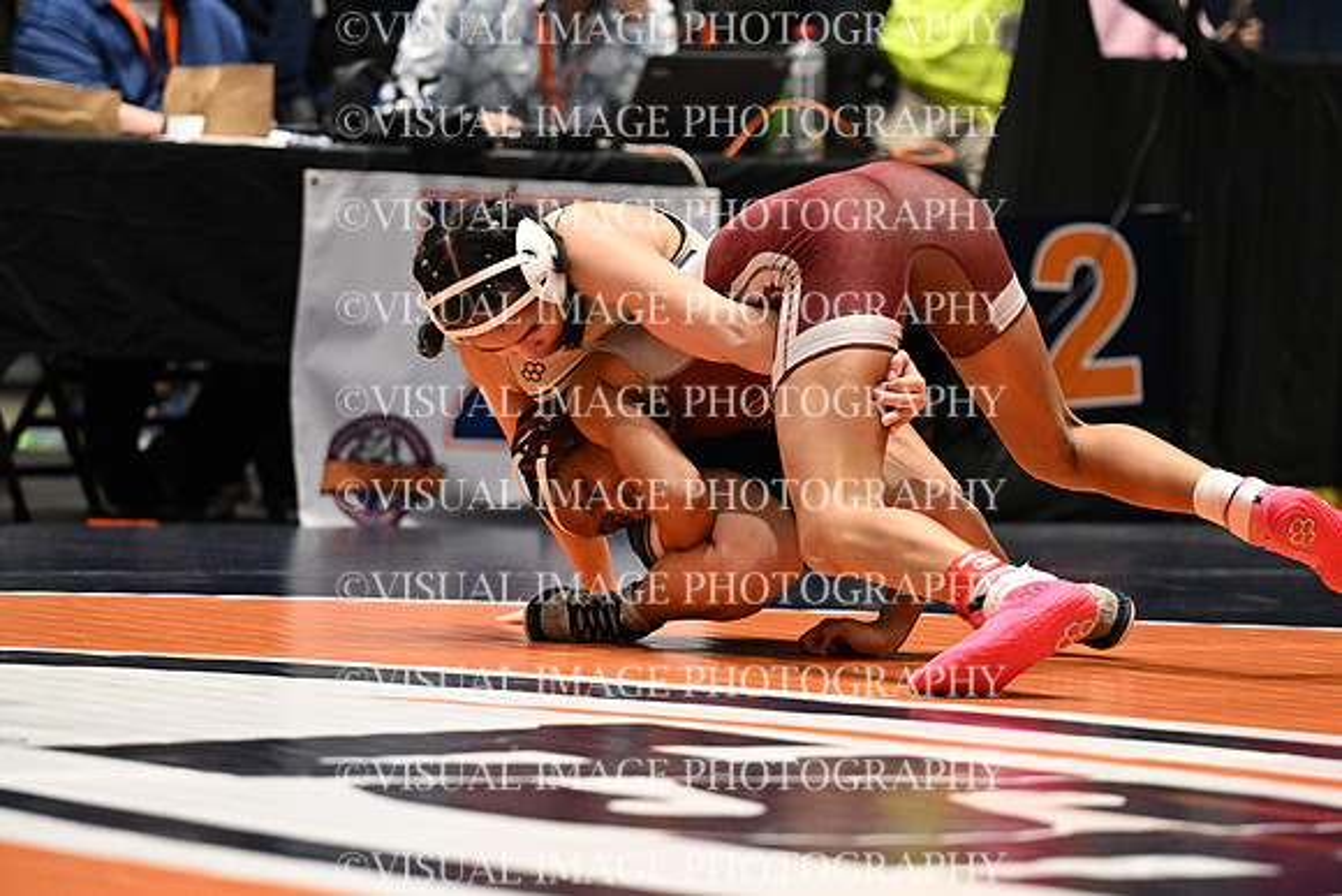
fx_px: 7830
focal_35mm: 210
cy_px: 448
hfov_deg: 9.8
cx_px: 671
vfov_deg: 6.5
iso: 3200
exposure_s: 1/767
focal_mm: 140
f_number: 2.8
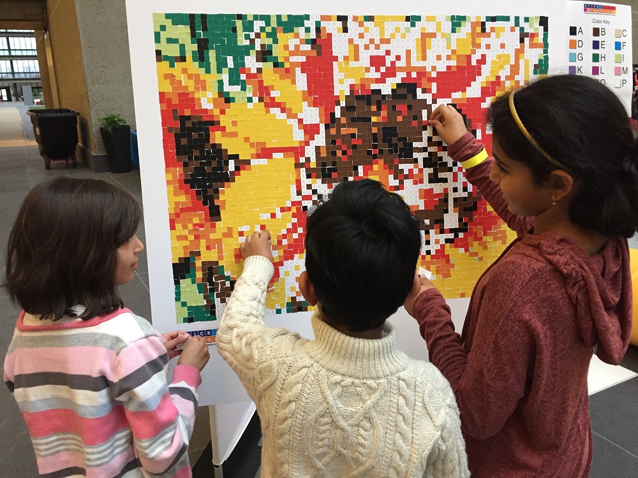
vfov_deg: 48.2
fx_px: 534
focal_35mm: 29
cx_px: 319
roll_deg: +2.0
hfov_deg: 61.7
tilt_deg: -15.8
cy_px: 239
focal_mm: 4.15
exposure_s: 1/30
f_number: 2.2
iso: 160
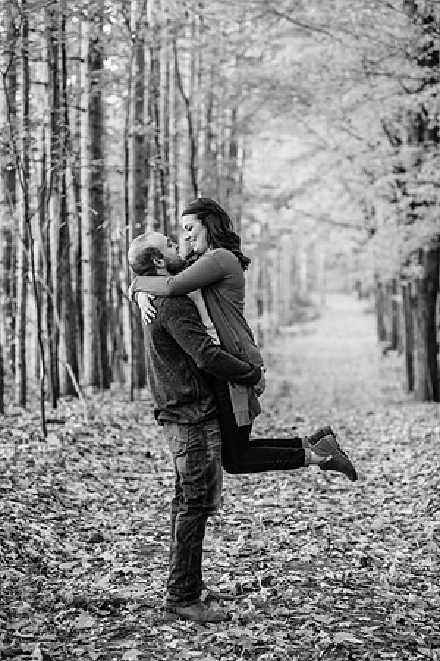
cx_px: 220
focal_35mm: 85
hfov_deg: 16.1
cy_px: 330
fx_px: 1558
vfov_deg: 23.9
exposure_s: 1/200
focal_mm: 85
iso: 500
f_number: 2.8
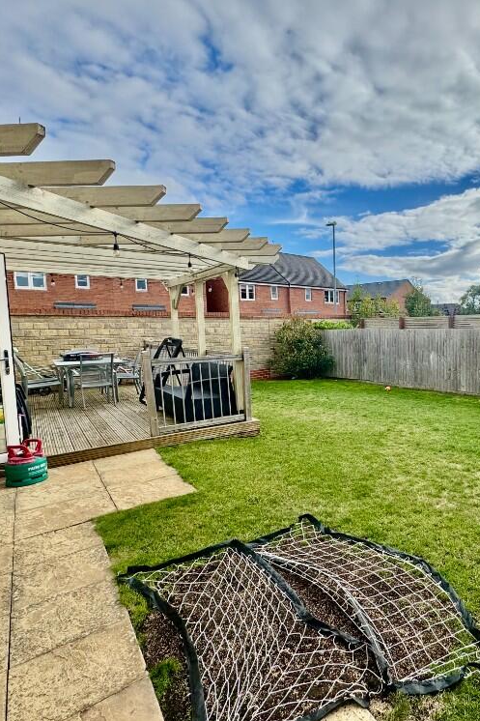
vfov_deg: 84.0
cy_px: 355
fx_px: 400
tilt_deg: -4.5
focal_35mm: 20
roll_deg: +0.9
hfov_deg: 56.4
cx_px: 399
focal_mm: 2.22
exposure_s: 1/1110
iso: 50
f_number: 2.2
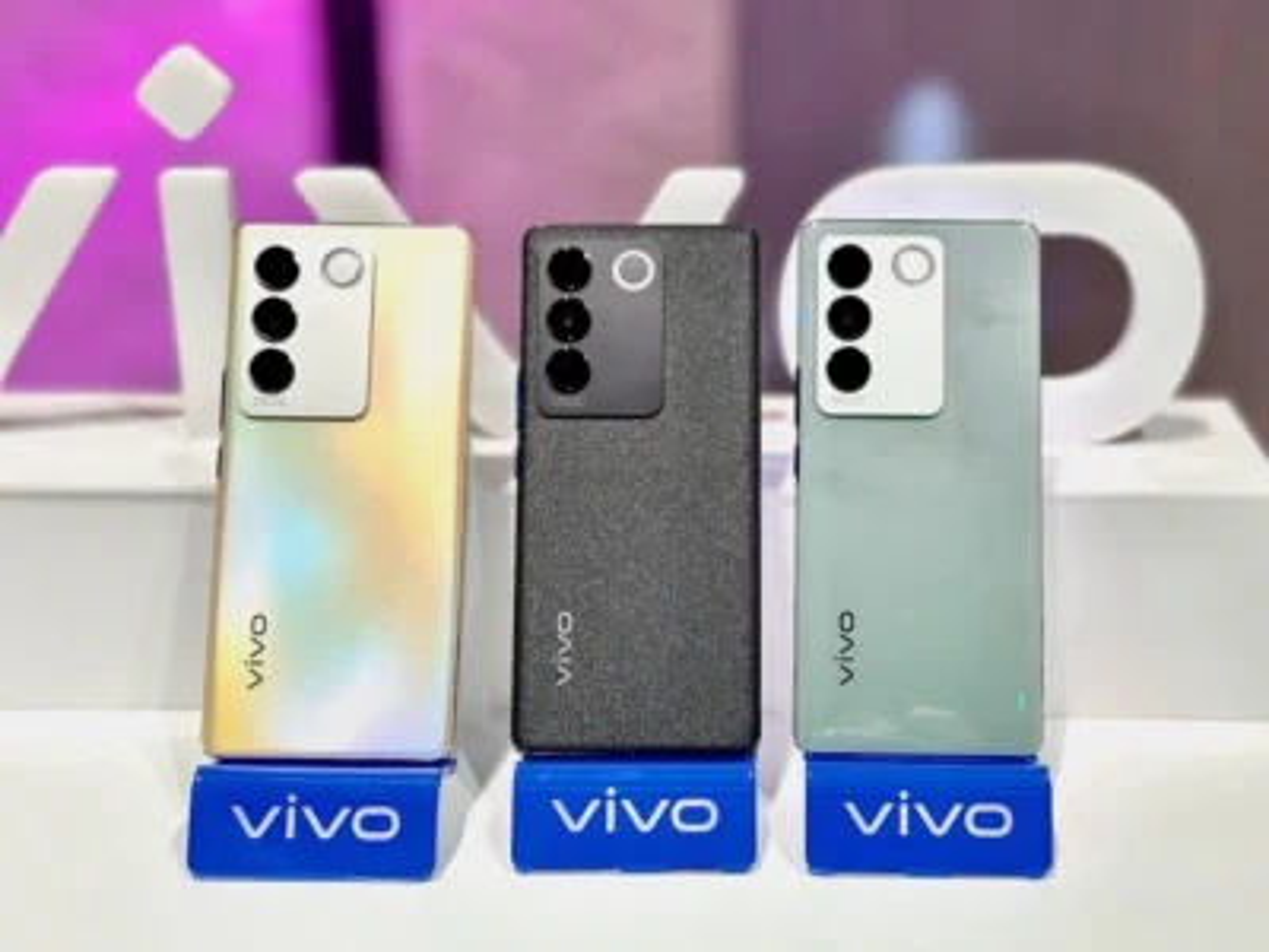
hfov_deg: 39.7
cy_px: 476
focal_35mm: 48
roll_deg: -0.3
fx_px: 1760
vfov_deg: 30.3
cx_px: 634
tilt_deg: -19.6
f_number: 1.78
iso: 125
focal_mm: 6.86
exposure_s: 1/120
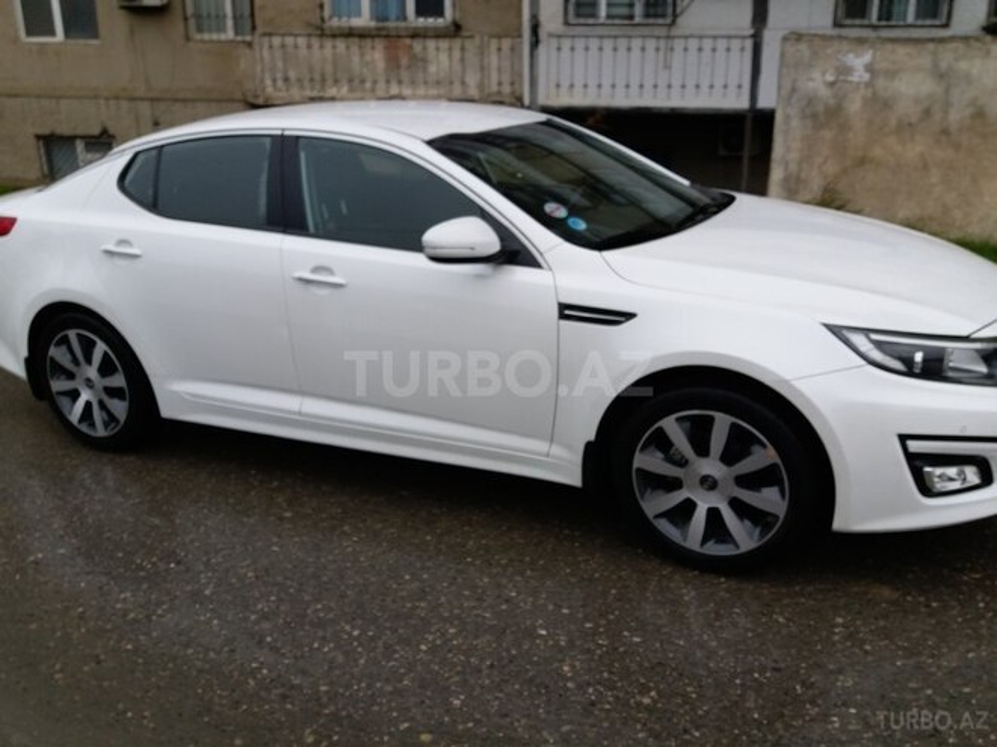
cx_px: 498
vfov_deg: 49.7
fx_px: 806
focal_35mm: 28
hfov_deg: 63.4
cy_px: 374
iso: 40
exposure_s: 1/100
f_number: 1.9
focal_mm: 3.7
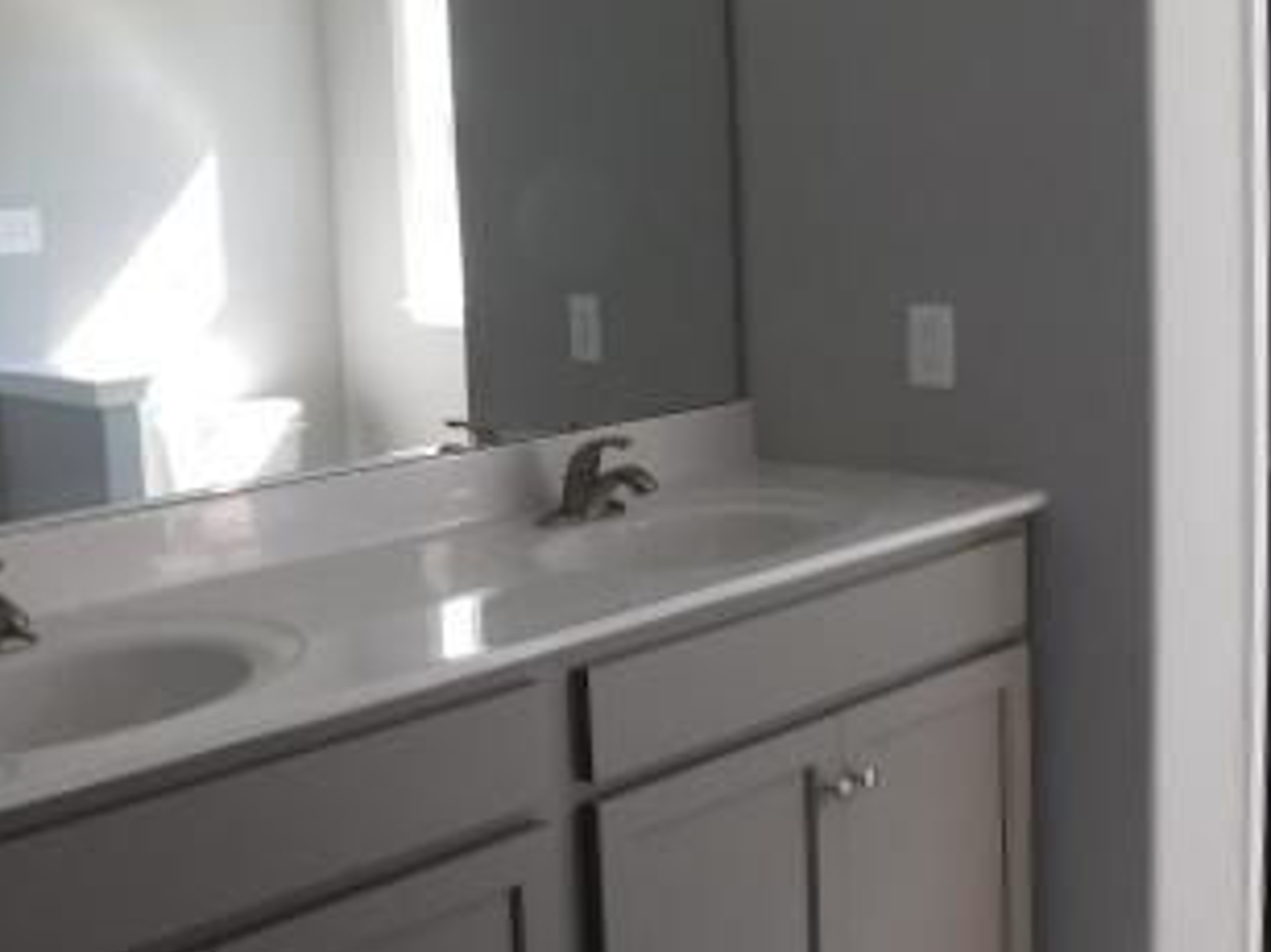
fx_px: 1762
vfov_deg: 30.2
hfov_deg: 39.5
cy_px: 422
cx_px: 493
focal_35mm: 48
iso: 125
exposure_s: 1/125
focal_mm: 4
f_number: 3
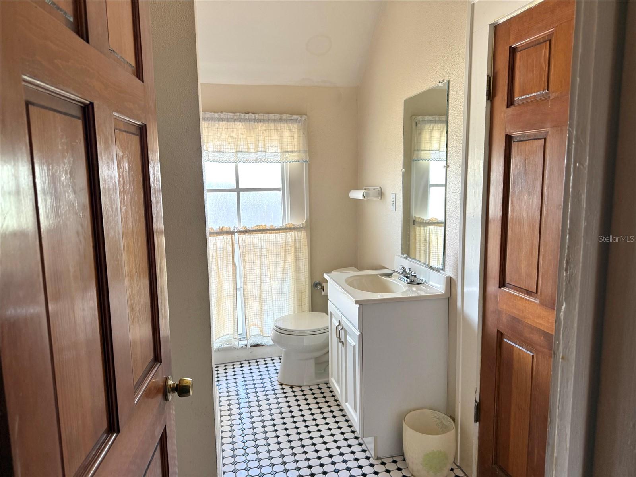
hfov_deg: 71.6
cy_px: 238
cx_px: 318
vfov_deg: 56.8
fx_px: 441
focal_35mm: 24
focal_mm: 6.76
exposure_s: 1/121
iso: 160
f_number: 1.78
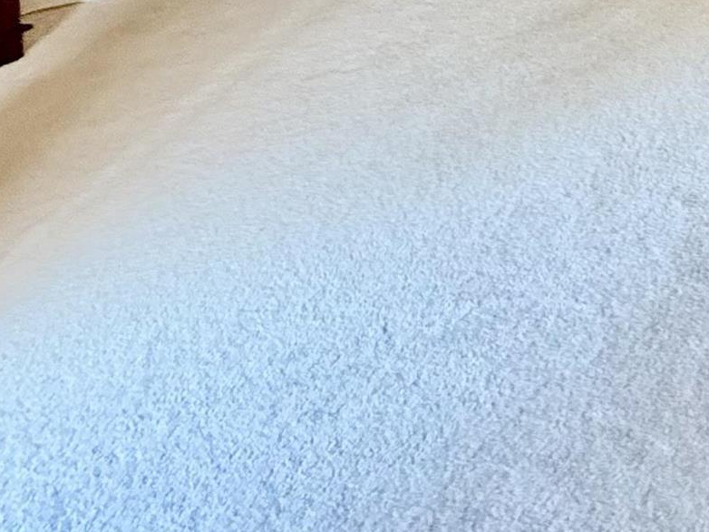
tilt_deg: -1.9
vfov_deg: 18.4
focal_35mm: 55
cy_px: -510
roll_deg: +0.1
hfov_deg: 23.9
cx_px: 1167
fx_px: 1126
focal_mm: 2.22
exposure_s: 1/60
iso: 400
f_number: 2.2
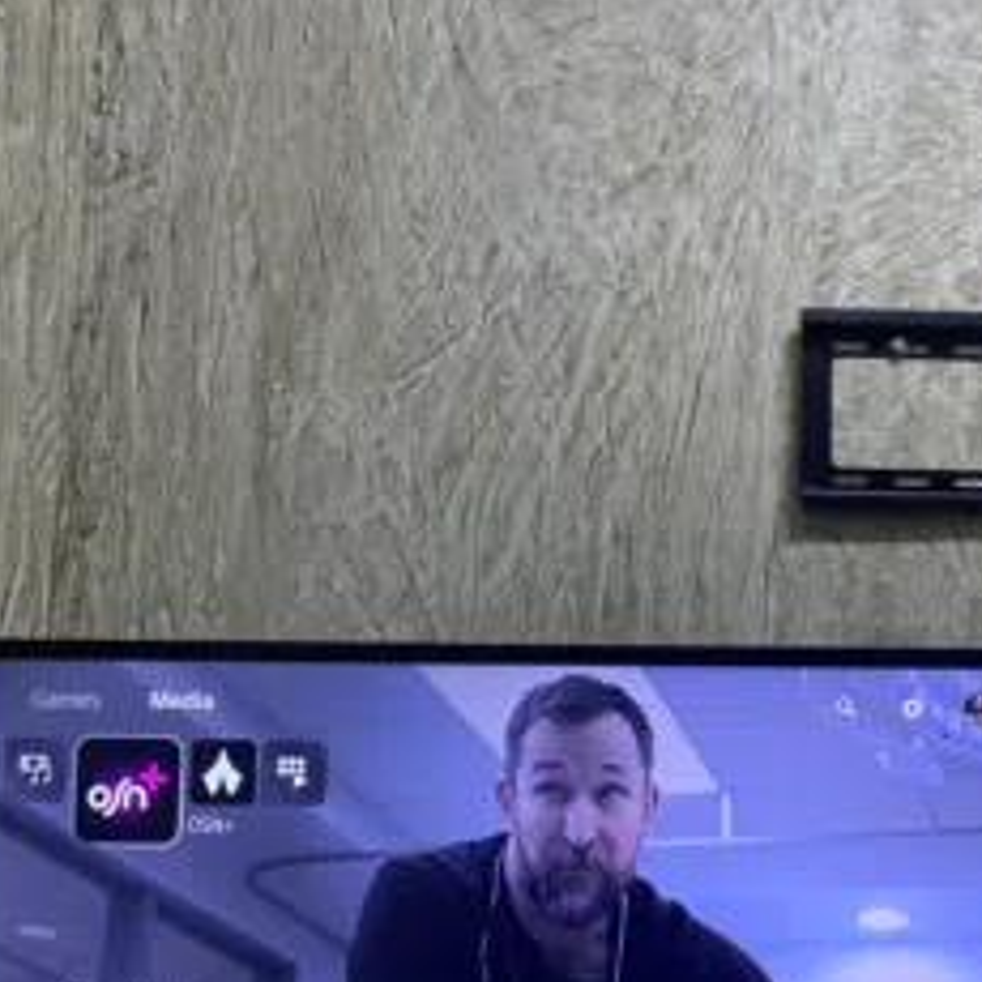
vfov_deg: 41.0
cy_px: 700
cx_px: 593
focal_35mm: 40
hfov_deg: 41.6
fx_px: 1284
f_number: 1.8
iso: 250
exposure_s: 1/50
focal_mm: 4.25
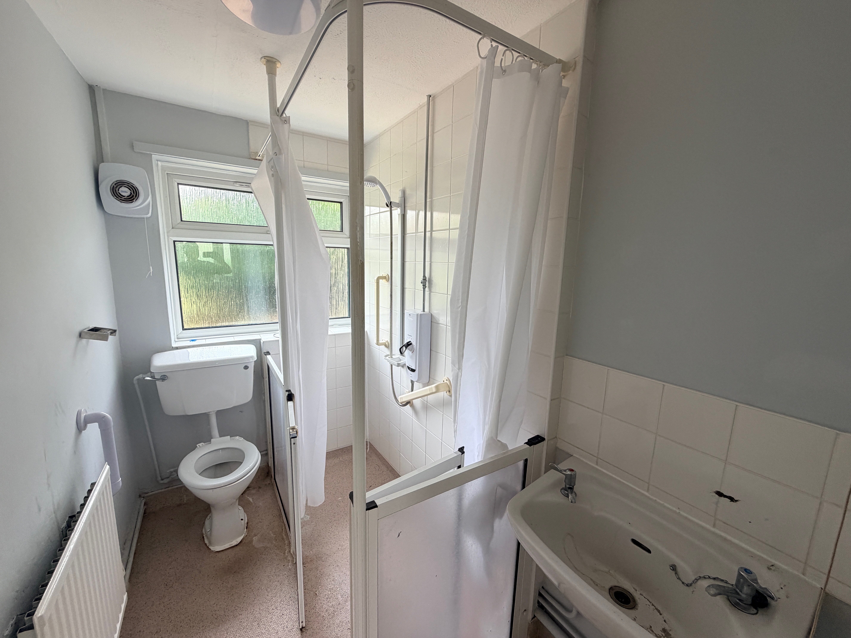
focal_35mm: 14
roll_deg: -1.5
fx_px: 344
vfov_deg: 85.7
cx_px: 426
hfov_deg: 102.1
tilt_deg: -9.0
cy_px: 319
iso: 160
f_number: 2.2
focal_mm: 2.22
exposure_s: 1/121
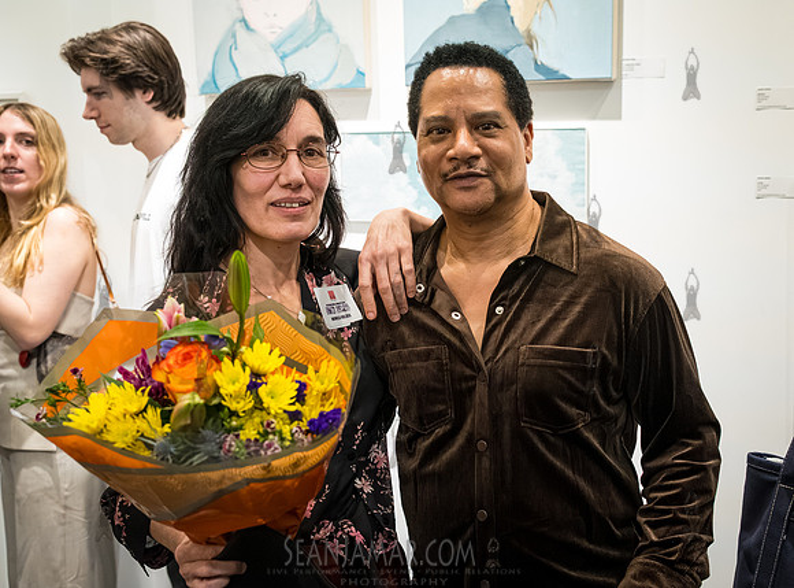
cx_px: 465
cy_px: 295
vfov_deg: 34.0
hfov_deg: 44.8
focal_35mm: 42
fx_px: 960
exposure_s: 1/500
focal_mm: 35
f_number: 4
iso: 8000
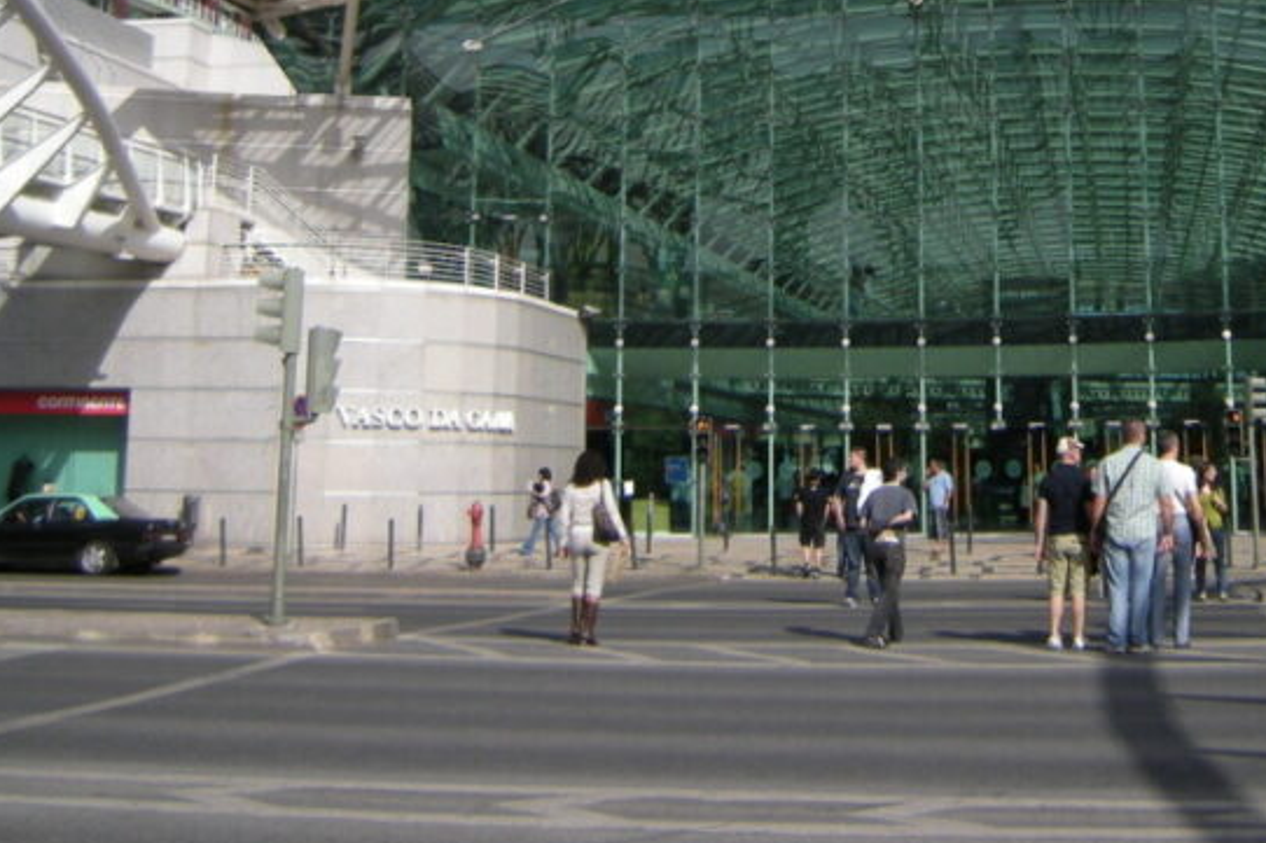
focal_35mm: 55
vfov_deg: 23.6
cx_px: 811
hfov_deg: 36.0
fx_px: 1933
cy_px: 0
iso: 64
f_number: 5.6
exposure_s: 1/308
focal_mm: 4.7
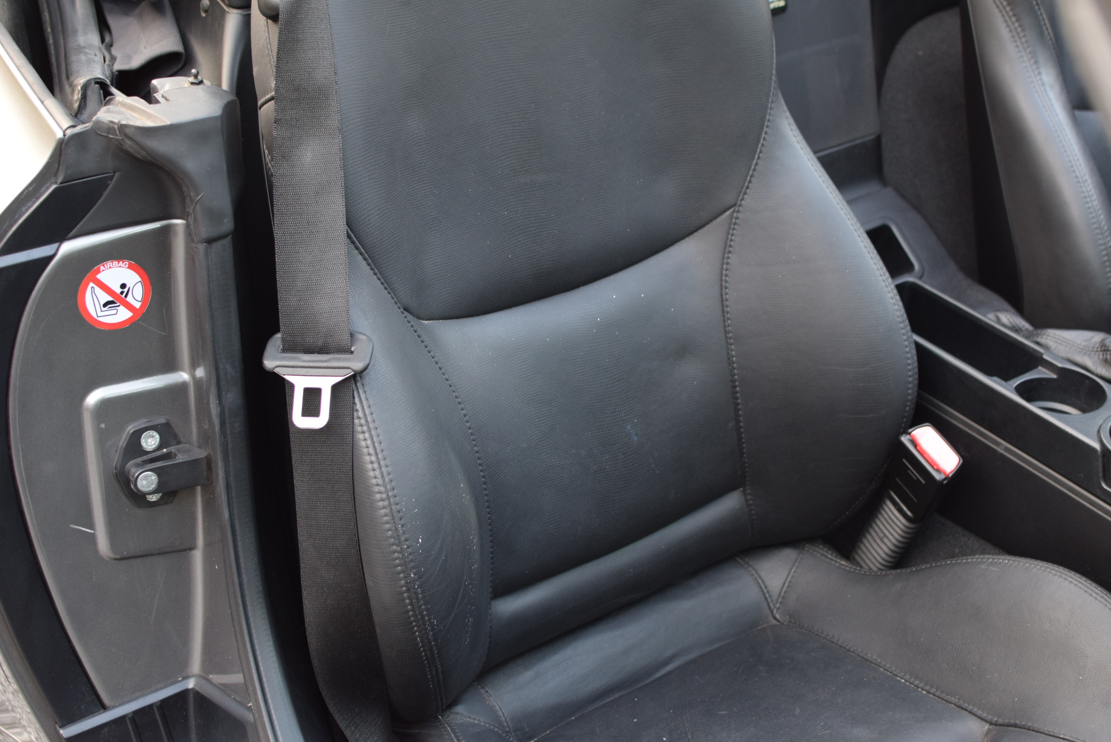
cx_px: 556
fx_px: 1621
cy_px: 371
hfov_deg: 37.8
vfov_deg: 25.8
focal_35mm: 52
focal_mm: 35
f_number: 4
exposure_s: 1/60
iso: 800
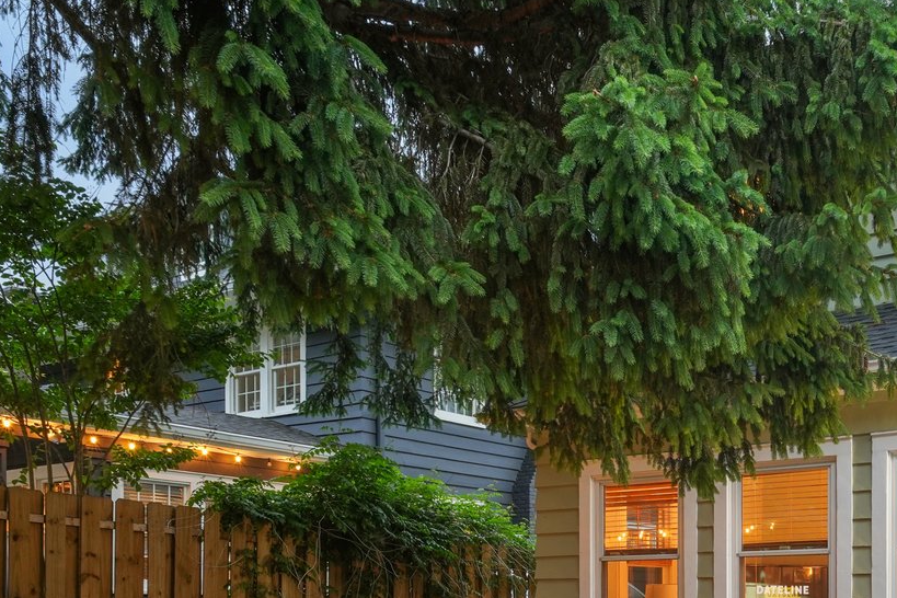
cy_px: 561
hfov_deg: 45.7
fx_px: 997
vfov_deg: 31.5
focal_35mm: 40
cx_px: 733
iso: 400
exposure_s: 2
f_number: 8
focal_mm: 16
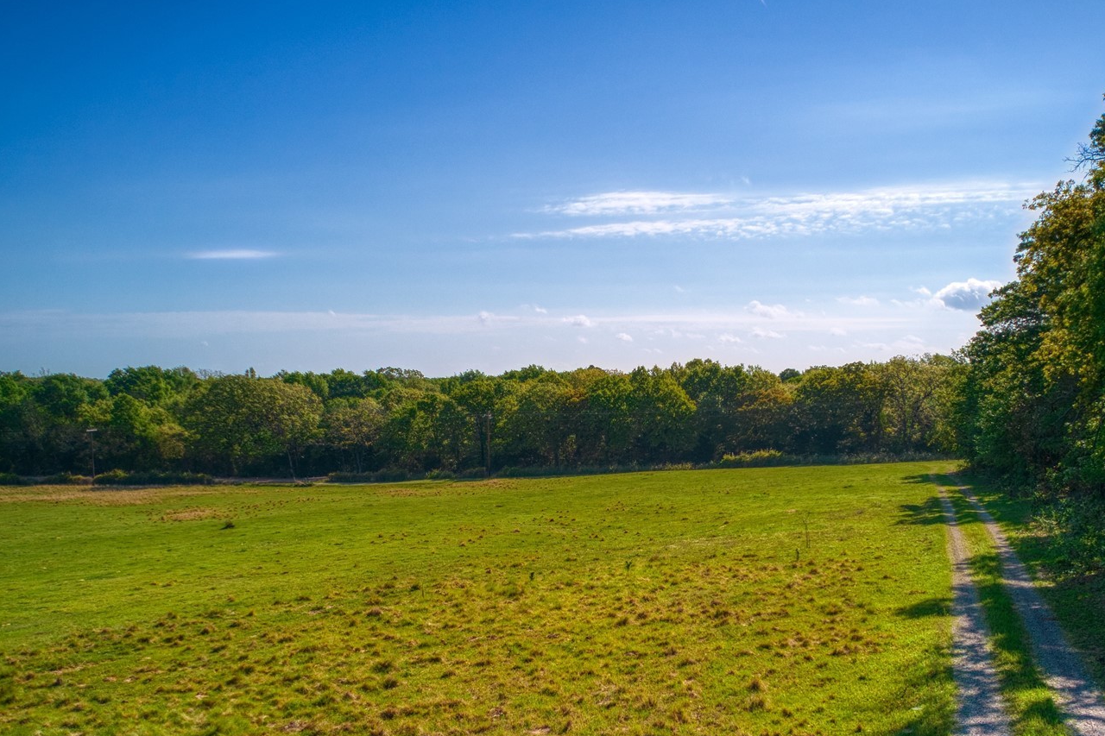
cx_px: 641
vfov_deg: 37.0
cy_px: 541
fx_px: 1074
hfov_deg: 54.2
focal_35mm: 35
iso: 110
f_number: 2.8
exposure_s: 1/2000
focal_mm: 8.38
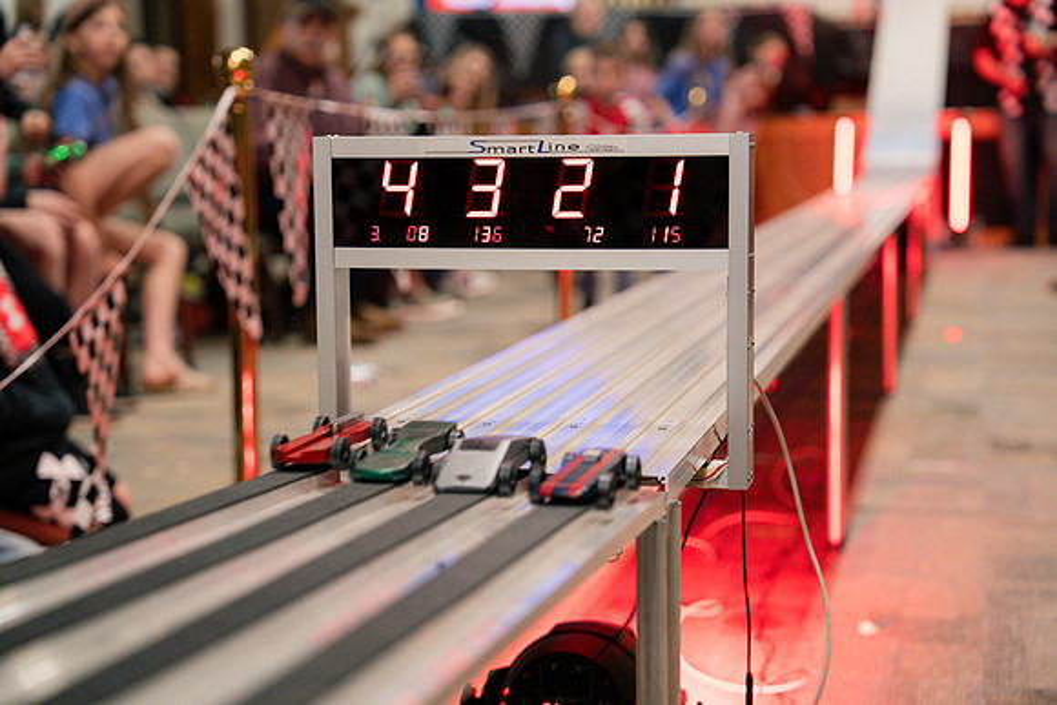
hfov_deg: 29.2
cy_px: 352
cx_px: 528
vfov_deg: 19.7
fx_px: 2026
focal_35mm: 69
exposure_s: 1/320
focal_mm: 69
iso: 2500
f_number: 2.8
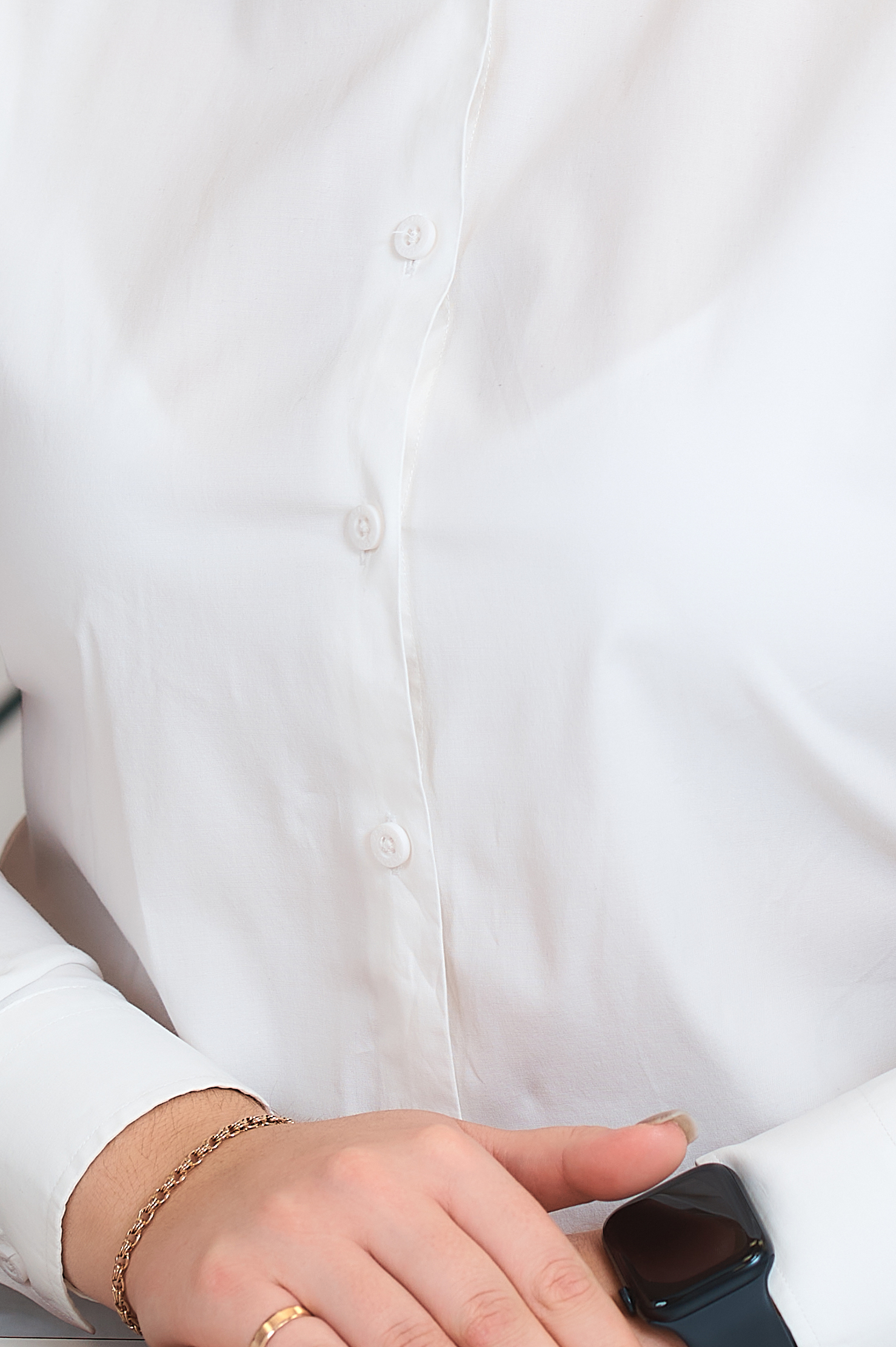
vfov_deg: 8.9
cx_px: 536
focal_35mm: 230
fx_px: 8597
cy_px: 41
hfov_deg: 6.0
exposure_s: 1/100
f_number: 5.6
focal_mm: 85
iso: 250
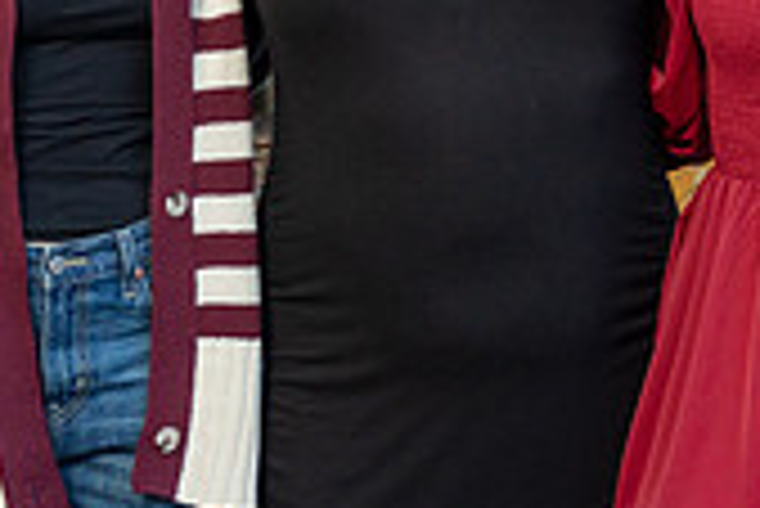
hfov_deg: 14.2
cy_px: 7
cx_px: 863
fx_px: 2979
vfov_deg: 9.7
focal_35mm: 141
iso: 800
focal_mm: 41
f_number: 4
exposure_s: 1/200
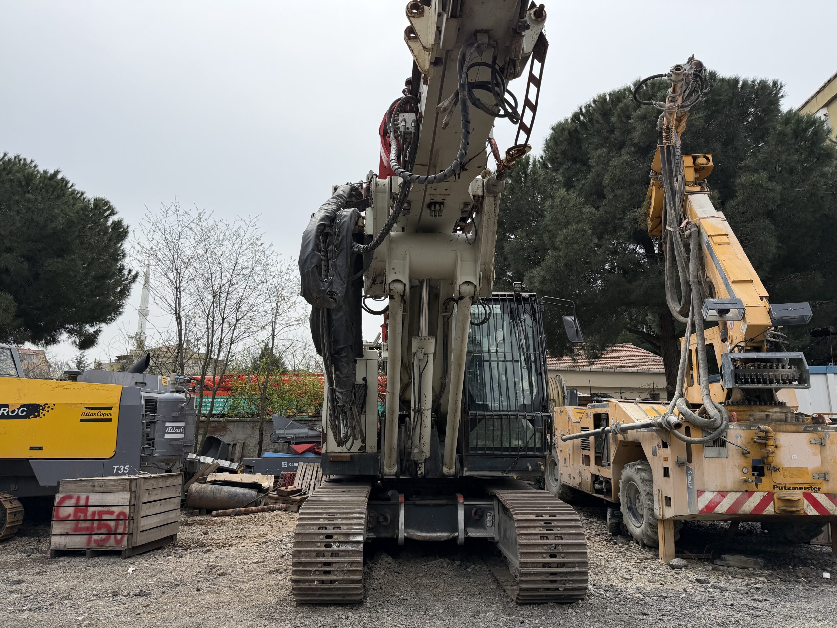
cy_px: 314
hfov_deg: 71.6
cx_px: 418
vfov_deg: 56.8
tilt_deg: +12.5
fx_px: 580
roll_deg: -0.8
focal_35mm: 24
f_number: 1.78
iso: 80
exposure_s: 1/6711
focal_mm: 6.76
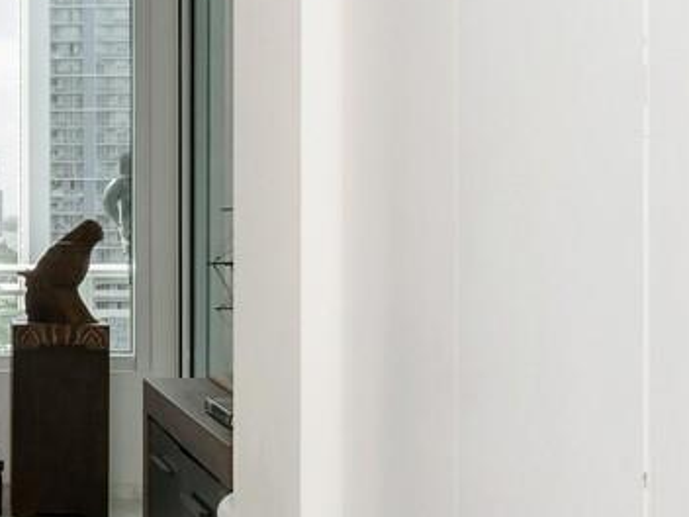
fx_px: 1393
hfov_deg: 25.2
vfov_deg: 21.0
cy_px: 262
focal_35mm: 70
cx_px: -117
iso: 200
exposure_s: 1/50
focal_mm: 16
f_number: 10
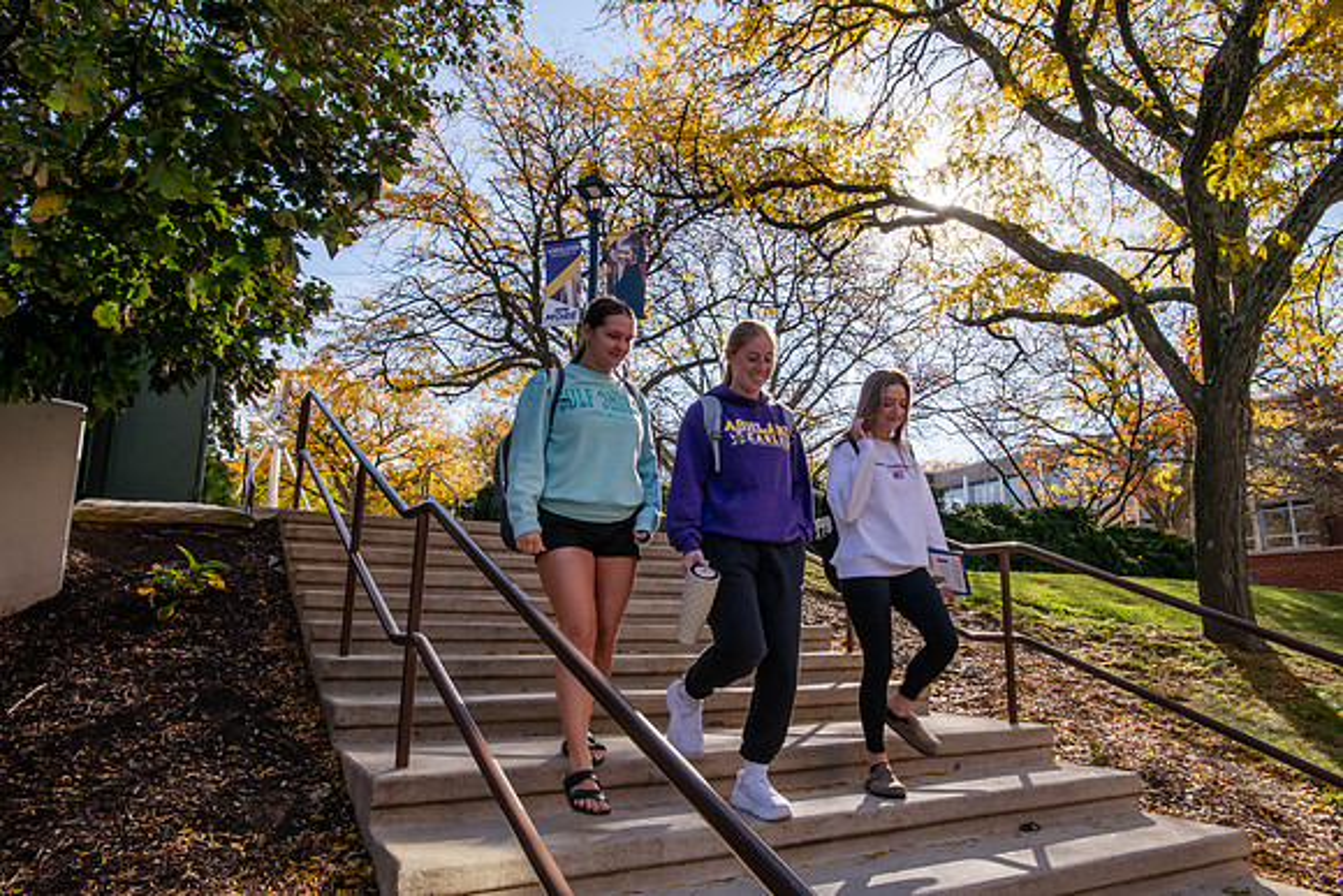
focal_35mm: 24
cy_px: 448
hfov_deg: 73.7
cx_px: 672
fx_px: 896
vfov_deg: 53.2
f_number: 20
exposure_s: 1/125
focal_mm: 24
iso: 320
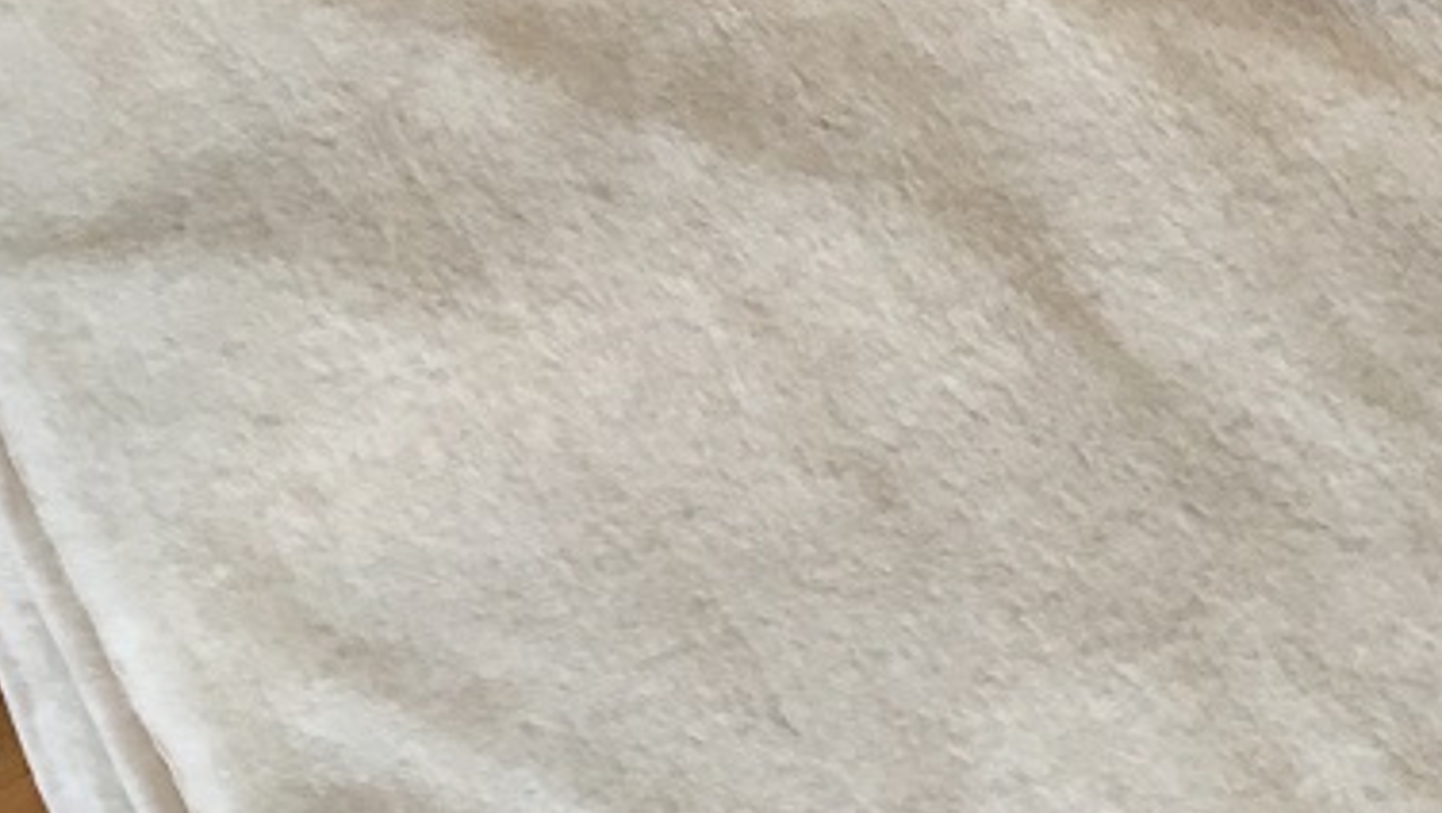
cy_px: -8
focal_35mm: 84
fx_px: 3214
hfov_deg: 25.2
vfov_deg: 14.2
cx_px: 901
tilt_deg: -51.1
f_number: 2.2
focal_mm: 4.15
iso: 200
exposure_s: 1/25
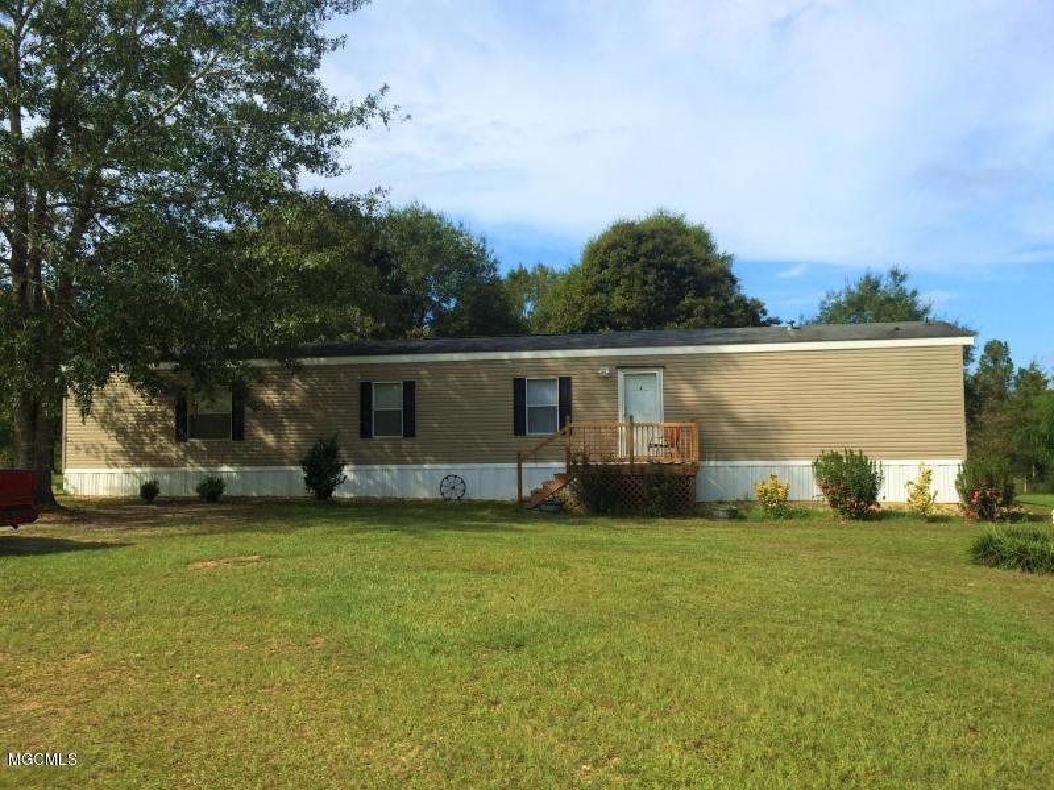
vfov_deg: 48.2
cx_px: 527
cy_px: 395
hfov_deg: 61.7
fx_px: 883
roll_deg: +0.5
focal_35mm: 29
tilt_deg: +1.8
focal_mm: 4.15
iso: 32
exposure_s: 1/2933
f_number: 2.2
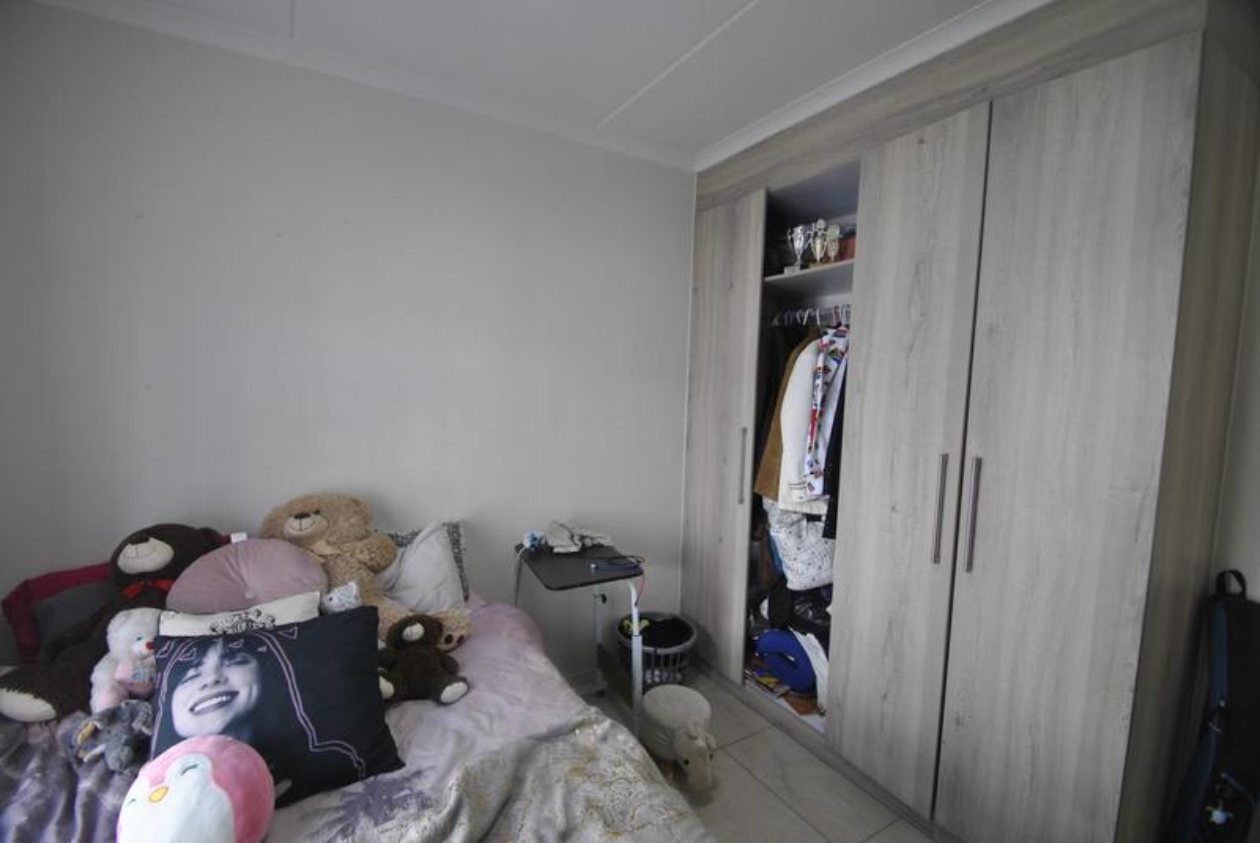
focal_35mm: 15
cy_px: 422
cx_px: 630
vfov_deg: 77.4
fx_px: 525
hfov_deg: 100.3
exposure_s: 1/40
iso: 200
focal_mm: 10
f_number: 3.5
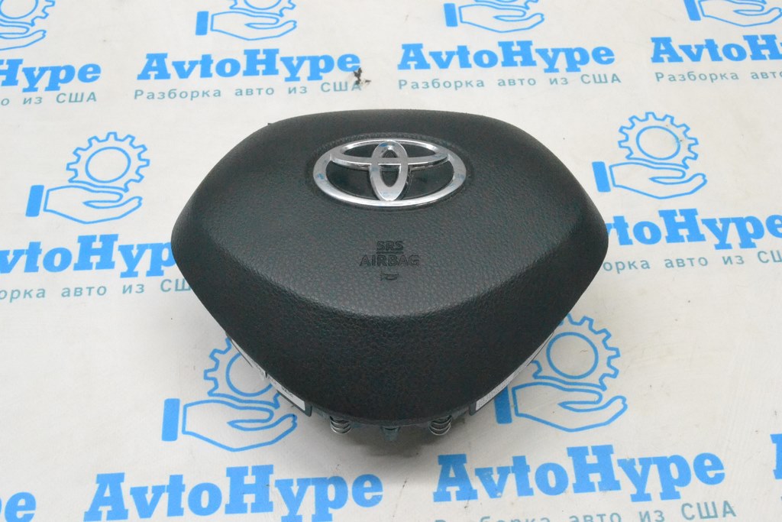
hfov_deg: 49.5
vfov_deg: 34.2
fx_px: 847
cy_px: 261
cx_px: 391
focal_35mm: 39
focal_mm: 26
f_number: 13
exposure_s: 1/100
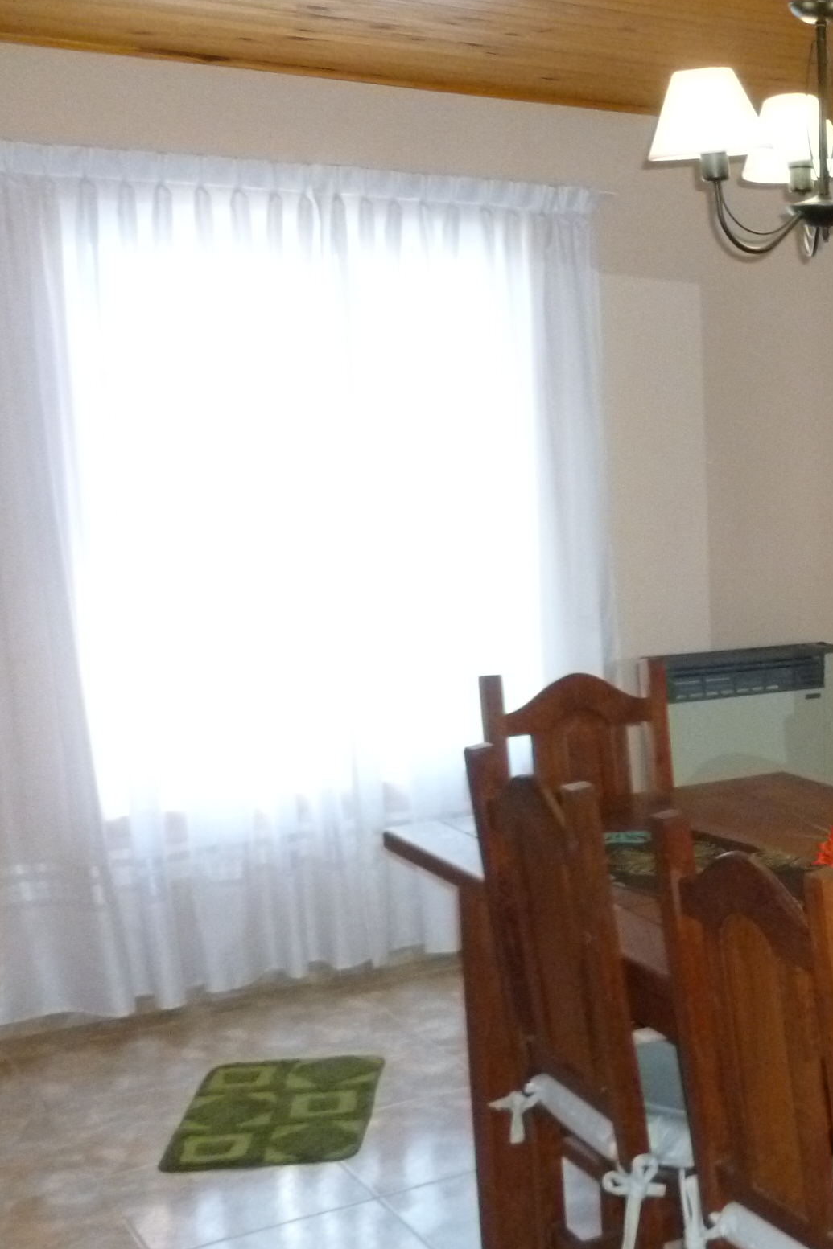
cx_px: 953
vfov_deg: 40.9
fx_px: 1666
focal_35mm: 48
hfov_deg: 25.6
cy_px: 767
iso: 400
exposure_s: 1/60
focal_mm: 5
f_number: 3.3
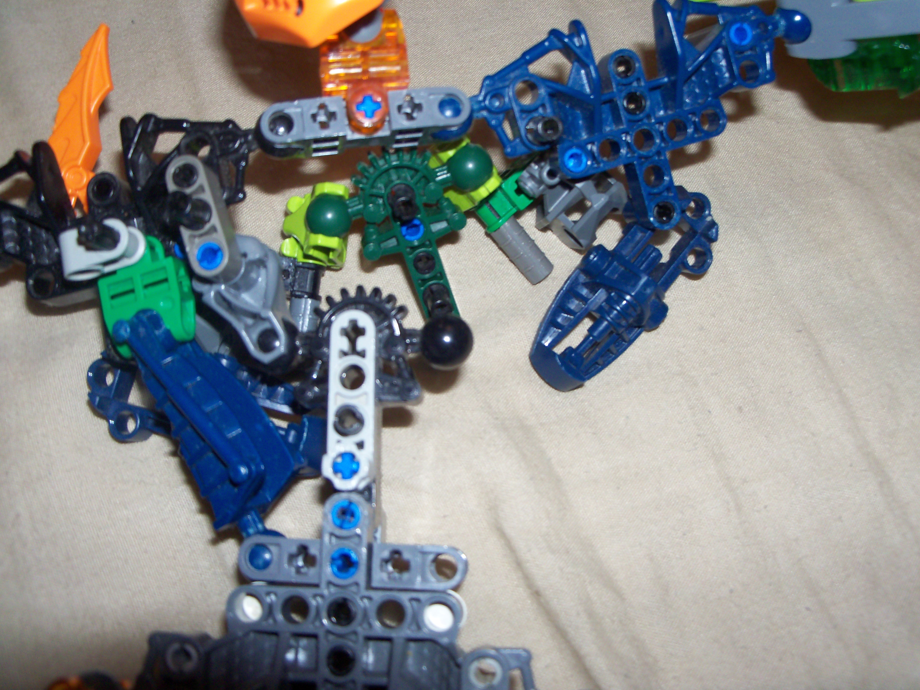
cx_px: 460
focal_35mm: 35
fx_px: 930
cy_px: 345
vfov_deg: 40.7
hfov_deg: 52.6
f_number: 3
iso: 100
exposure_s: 1/30
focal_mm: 6.3
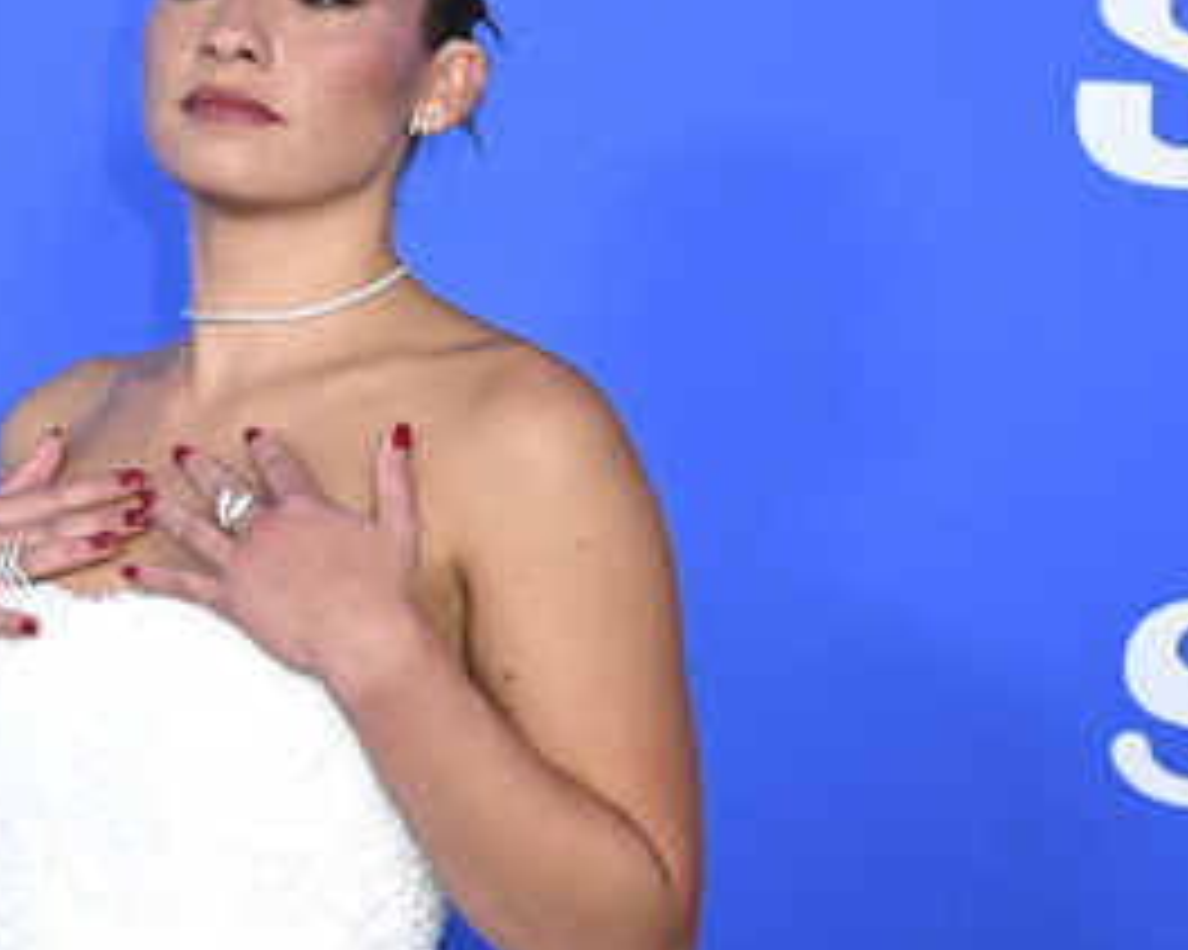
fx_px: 4499
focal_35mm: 128
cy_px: 450
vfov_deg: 12.0
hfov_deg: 14.9
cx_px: 223
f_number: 6.3
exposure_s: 1/200
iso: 1600
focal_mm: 80
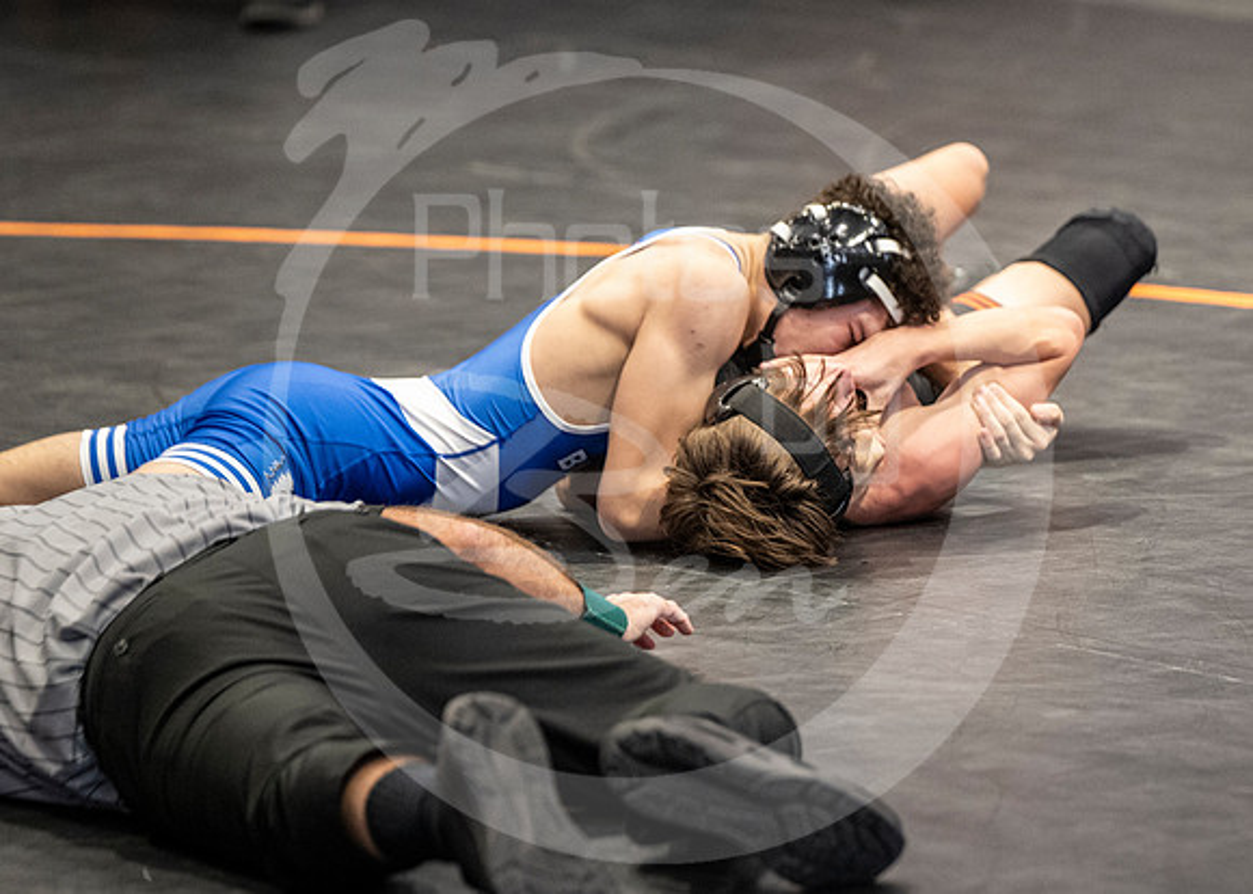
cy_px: 490
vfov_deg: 4.3
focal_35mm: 333
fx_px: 11847
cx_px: 833
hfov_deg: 6.1
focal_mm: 200
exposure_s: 1/1000
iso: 3200
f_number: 2.8
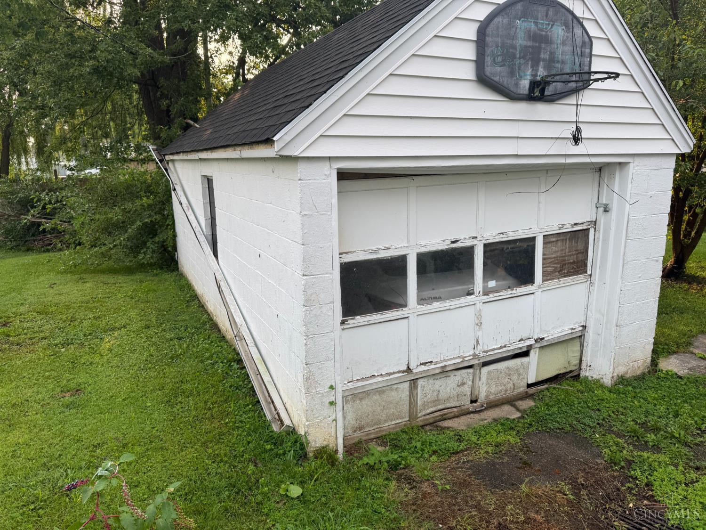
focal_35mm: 24
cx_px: 353
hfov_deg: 71.6
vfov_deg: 56.8
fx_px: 489
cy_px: 265
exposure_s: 1/938
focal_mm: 6.76
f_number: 1.78
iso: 80
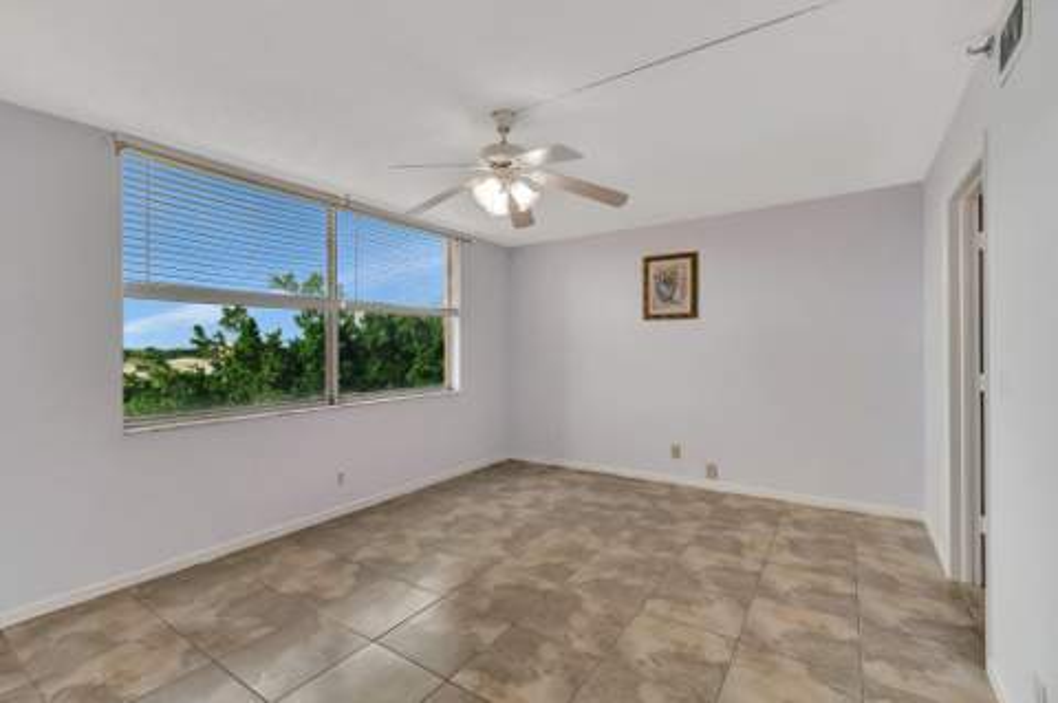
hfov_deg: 100.4
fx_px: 440
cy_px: 352
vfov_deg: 77.2
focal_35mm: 15
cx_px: 529
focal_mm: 10
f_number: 8
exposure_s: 1/160
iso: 1000
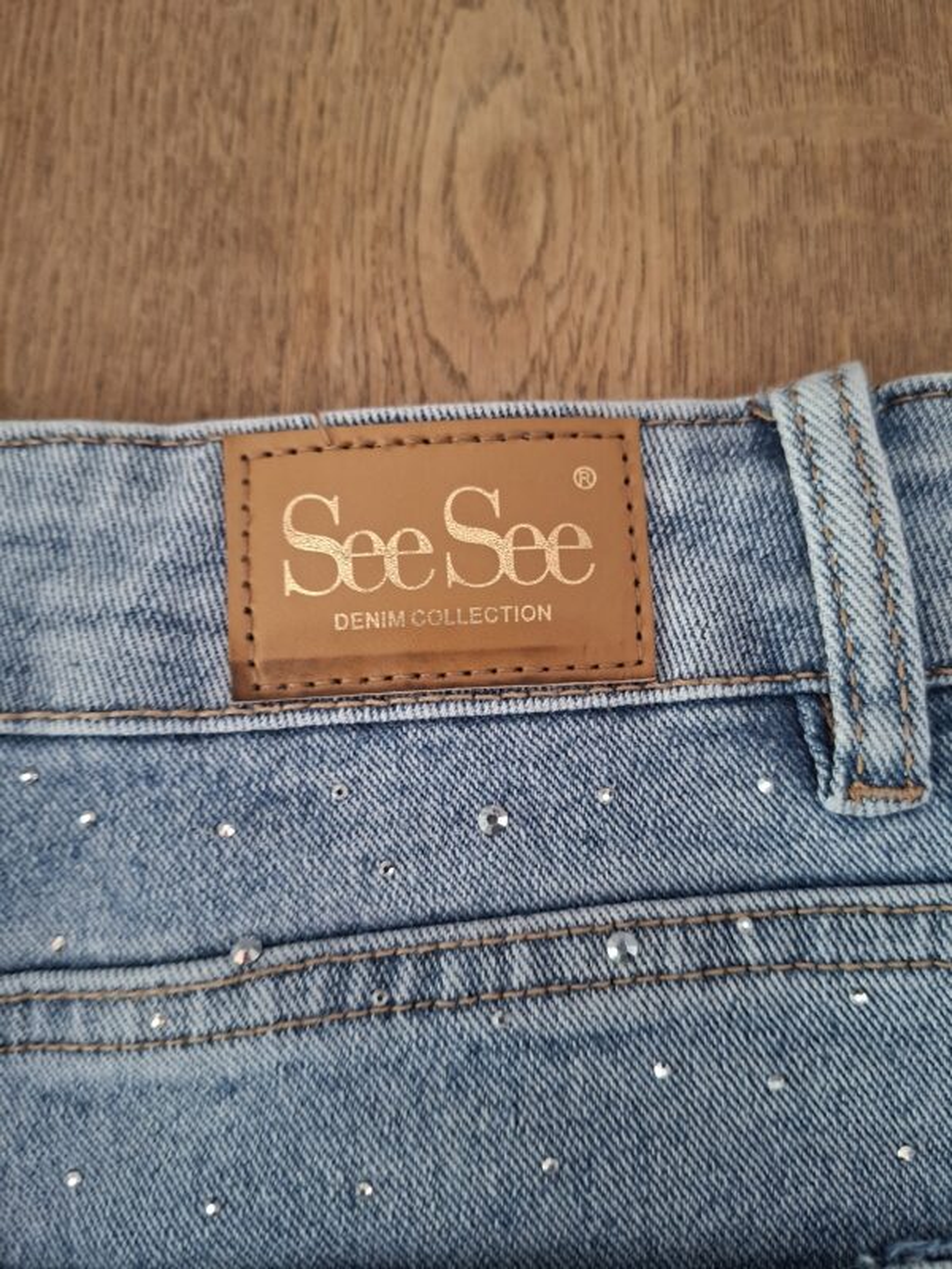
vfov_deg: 73.9
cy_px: 634
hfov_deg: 58.9
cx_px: 476
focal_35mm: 23
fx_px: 843
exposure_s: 1/50
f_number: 1.8
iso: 250
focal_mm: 5.54
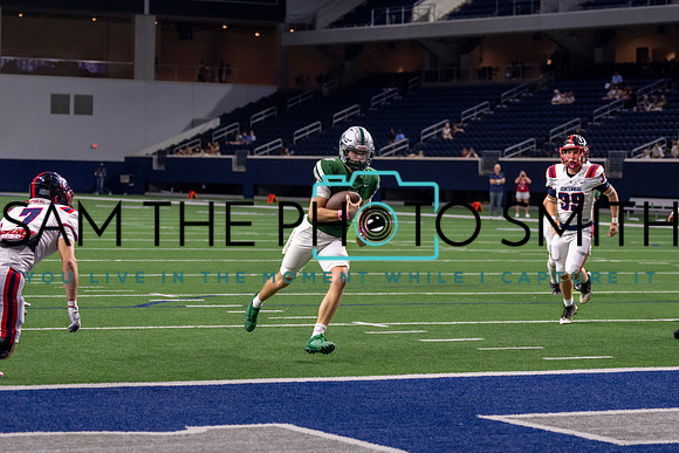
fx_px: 2184
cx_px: 327
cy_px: 220
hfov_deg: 17.7
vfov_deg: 11.8
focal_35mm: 116
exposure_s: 1/1000
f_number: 2.8
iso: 2500
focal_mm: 70
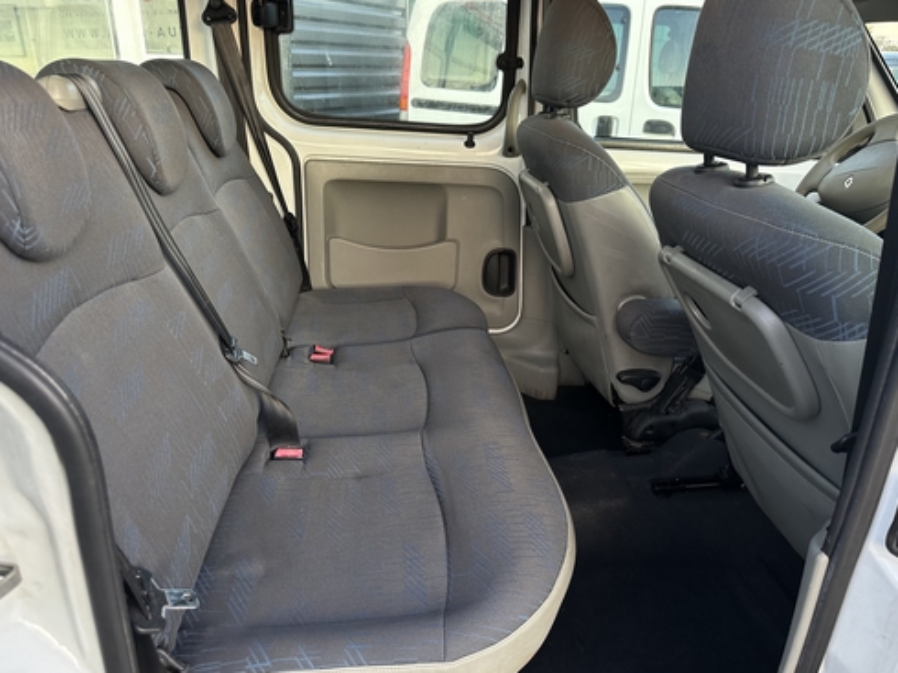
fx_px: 648
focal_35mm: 25
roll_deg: -1.4
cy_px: 346
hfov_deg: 69.4
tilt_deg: -23.5
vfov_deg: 54.8
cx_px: 449
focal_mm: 6.86
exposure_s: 1/121
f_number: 1.78
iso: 160
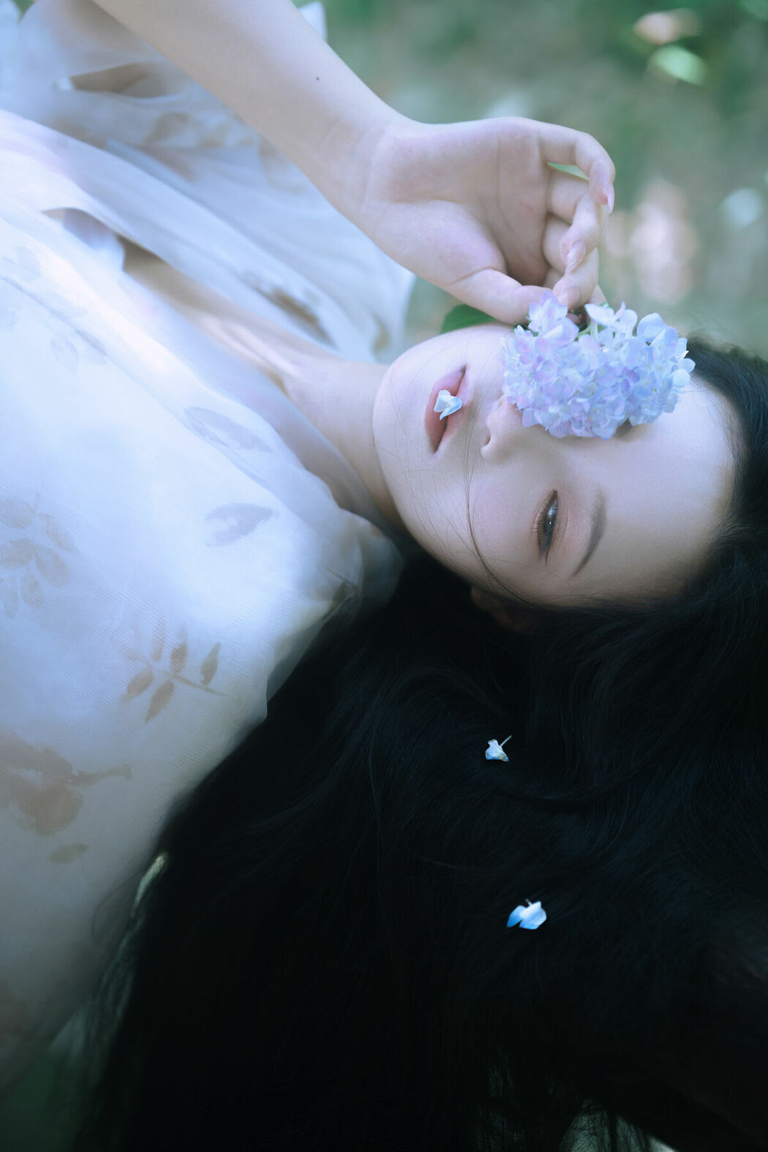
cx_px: 384
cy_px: 576
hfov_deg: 16.1
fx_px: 2720
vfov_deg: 23.9
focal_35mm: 85
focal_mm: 85
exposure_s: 1/320
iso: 250
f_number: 2.5
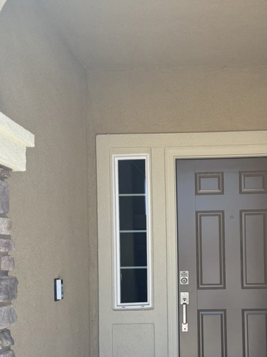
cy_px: 247
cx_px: 203
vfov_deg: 40.6
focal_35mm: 46
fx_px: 473
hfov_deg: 30.9
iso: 50
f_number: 1.6
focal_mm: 5.96
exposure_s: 1/544
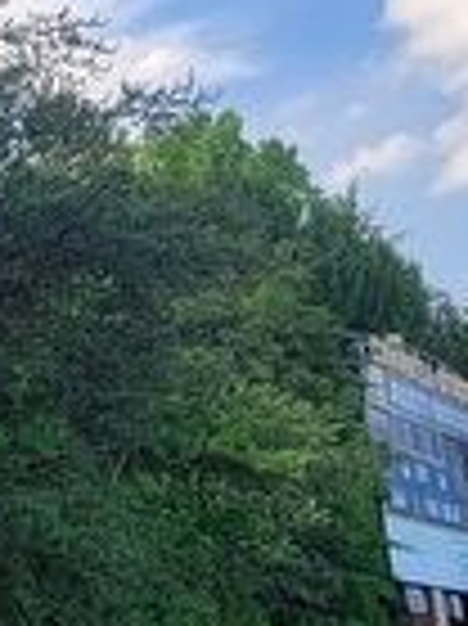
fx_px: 1354
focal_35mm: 75
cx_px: -225
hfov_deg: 17.7
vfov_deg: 25.4
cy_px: 90
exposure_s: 1/288
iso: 50
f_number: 2.2
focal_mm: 2.2
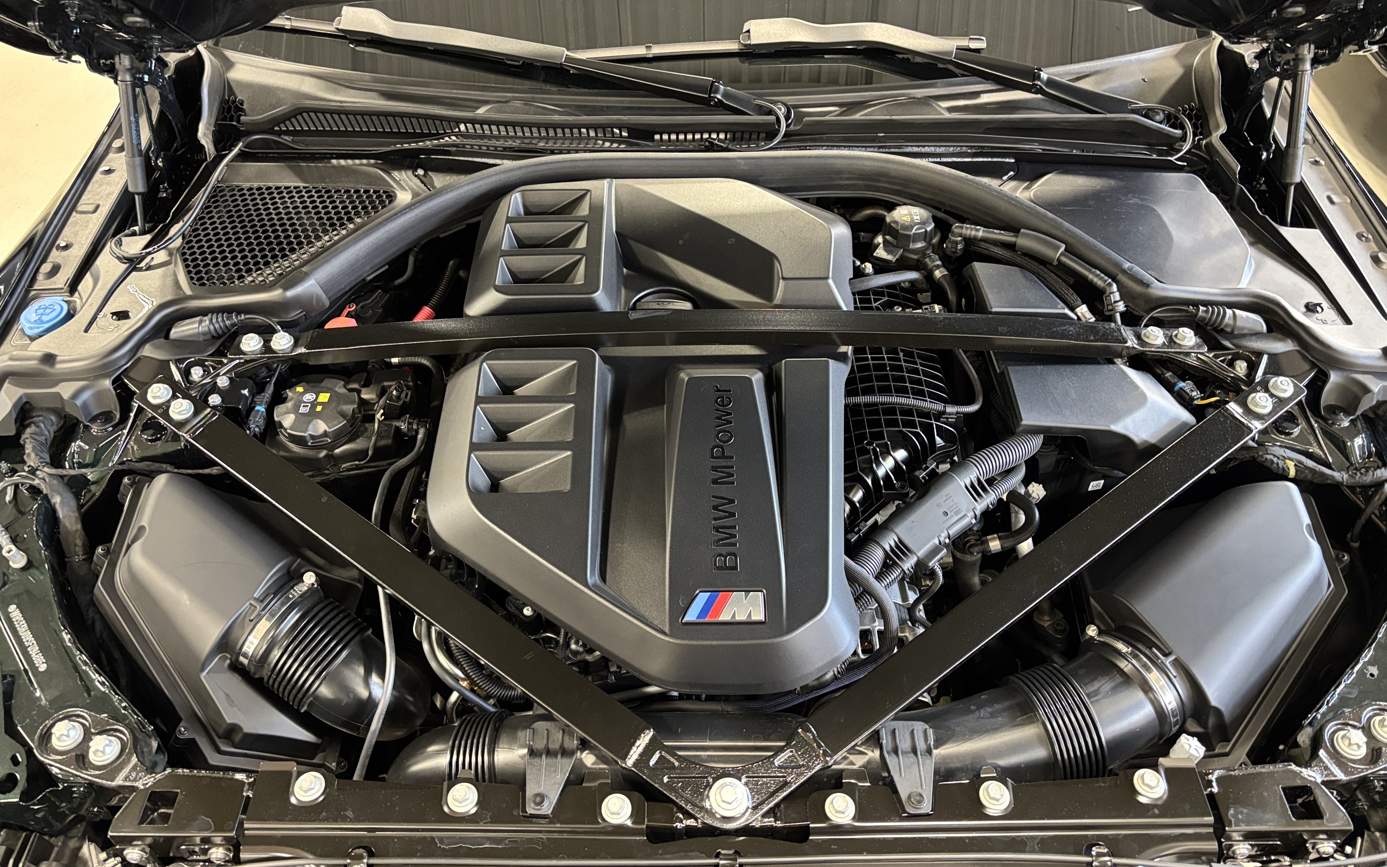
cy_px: 375
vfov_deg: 44.4
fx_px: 1058
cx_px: 684
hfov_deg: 66.5
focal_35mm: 28
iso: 400
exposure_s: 1/31
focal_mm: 5.96
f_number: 1.6
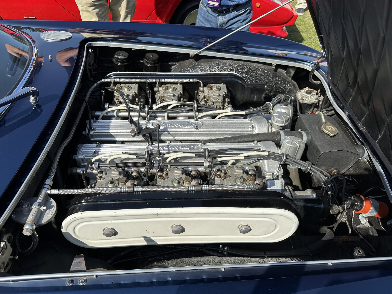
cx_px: 190
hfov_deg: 69.4
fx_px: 283
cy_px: 141
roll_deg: -1.2
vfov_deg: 54.9
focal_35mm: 25
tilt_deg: -40.5
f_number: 1.78
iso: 80
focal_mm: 6.86
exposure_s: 1/3058
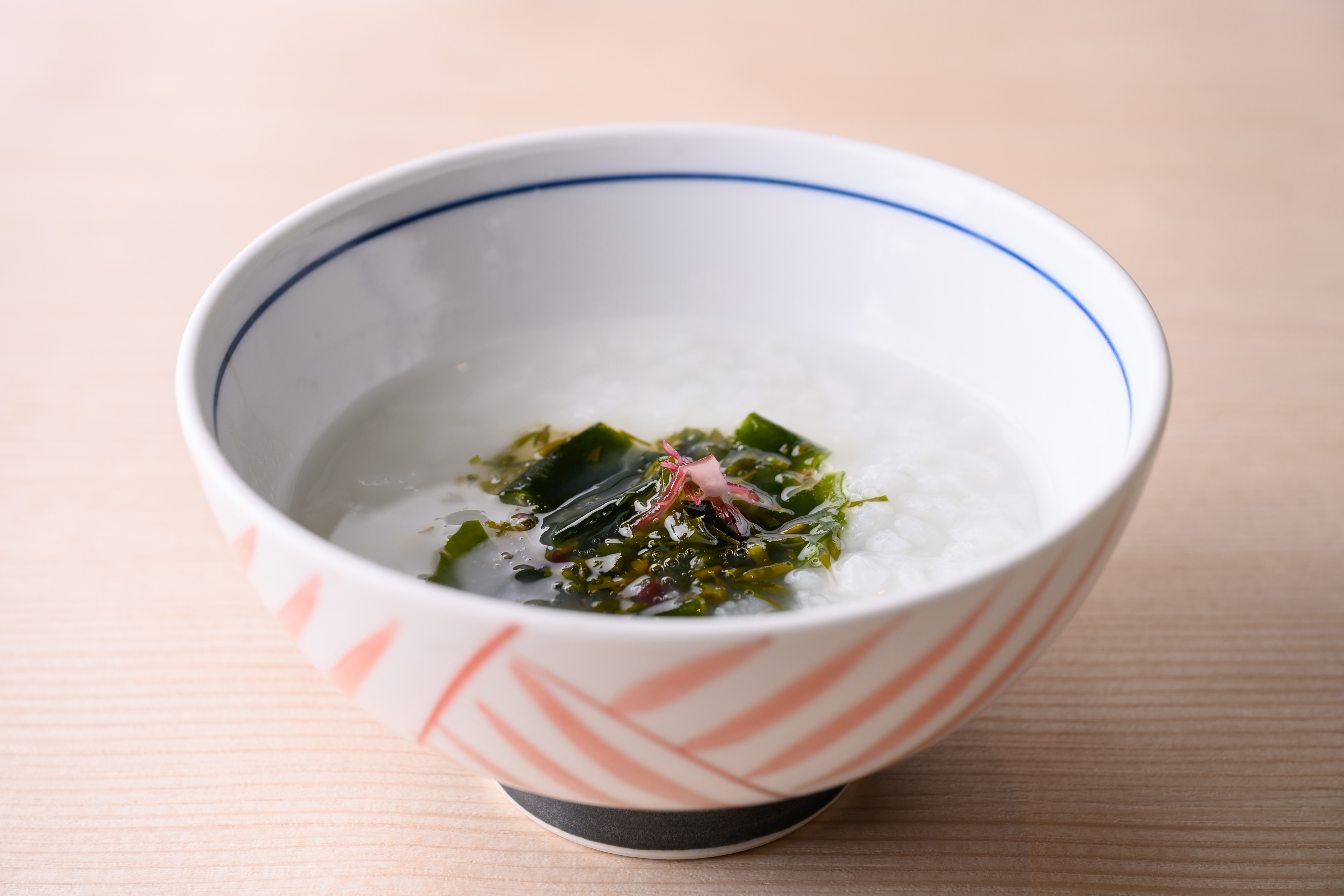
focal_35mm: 92
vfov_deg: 14.9
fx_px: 3434
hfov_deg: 22.1
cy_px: 448
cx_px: 672
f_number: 9
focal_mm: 92
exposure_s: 1/125
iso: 200
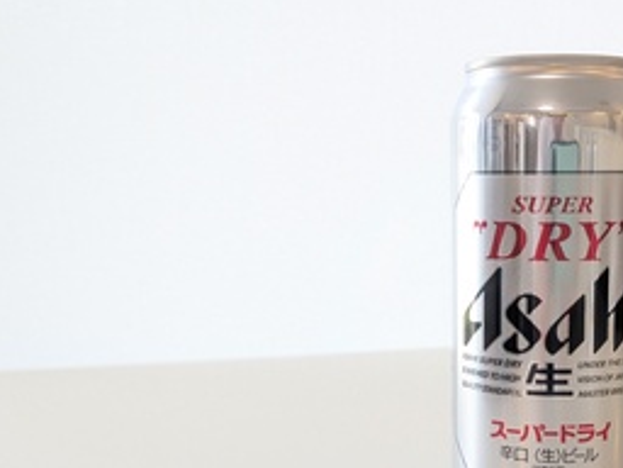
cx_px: 483
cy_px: 317
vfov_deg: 28.9
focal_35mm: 50
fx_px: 900
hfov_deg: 37.1
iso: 80
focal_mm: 6.9
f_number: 1.68
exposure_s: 1/100
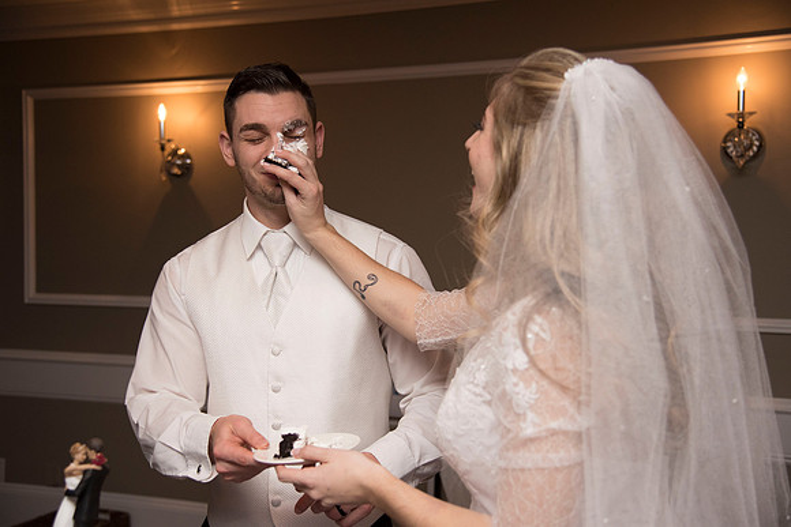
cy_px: 264
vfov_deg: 29.3
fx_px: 1011
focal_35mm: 46
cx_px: 396
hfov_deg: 42.7
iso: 2000
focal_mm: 46
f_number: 4
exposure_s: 1/200
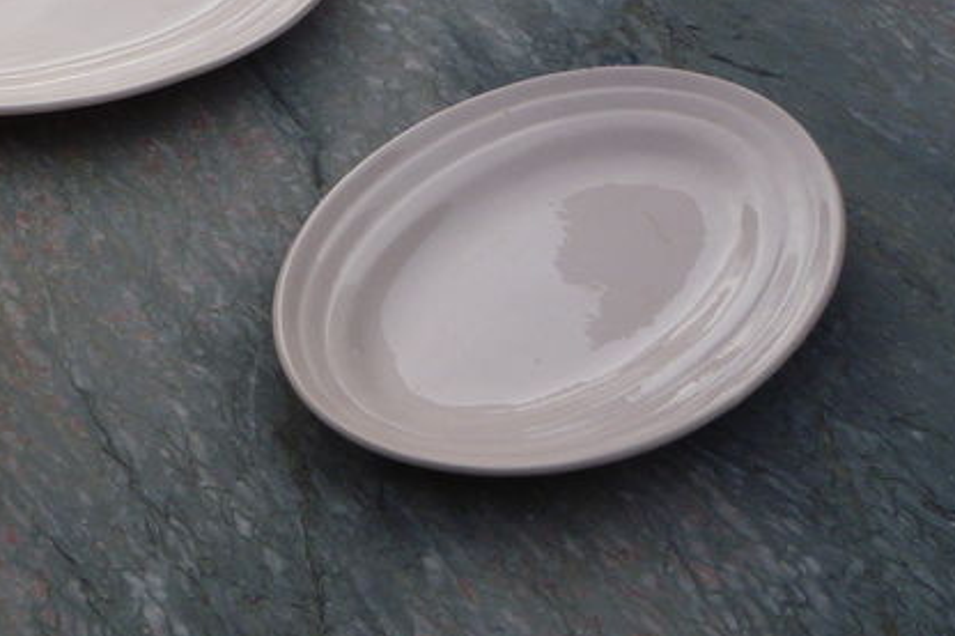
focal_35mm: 75
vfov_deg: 17.8
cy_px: 25
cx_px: -122
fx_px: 1989
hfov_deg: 24.9
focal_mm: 5.2
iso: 100
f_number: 4
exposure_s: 1/320
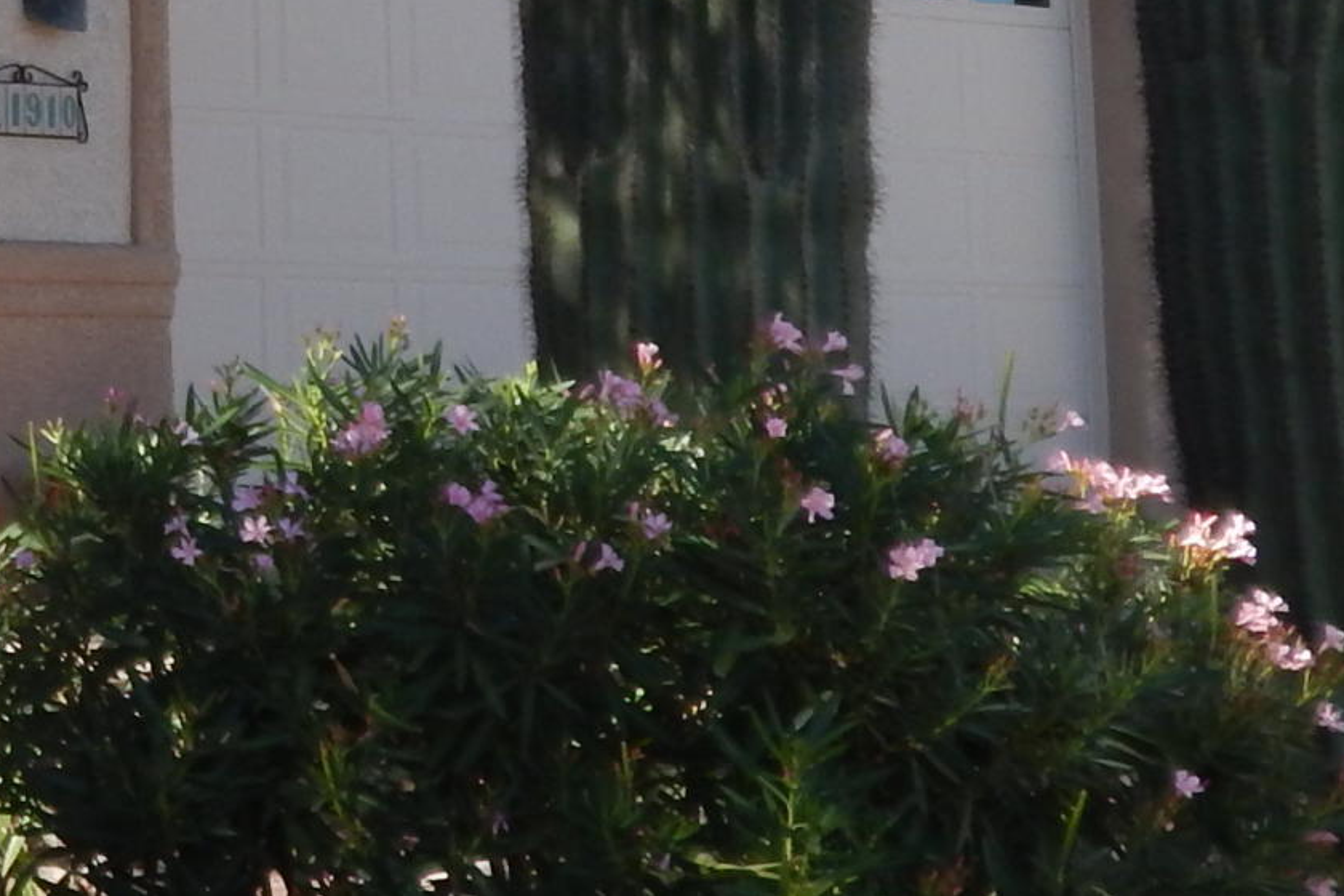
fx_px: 4853
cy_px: -291
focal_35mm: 130
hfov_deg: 14.1
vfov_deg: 10.3
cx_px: -998
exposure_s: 1/500
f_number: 3.3
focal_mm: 6.1
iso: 125
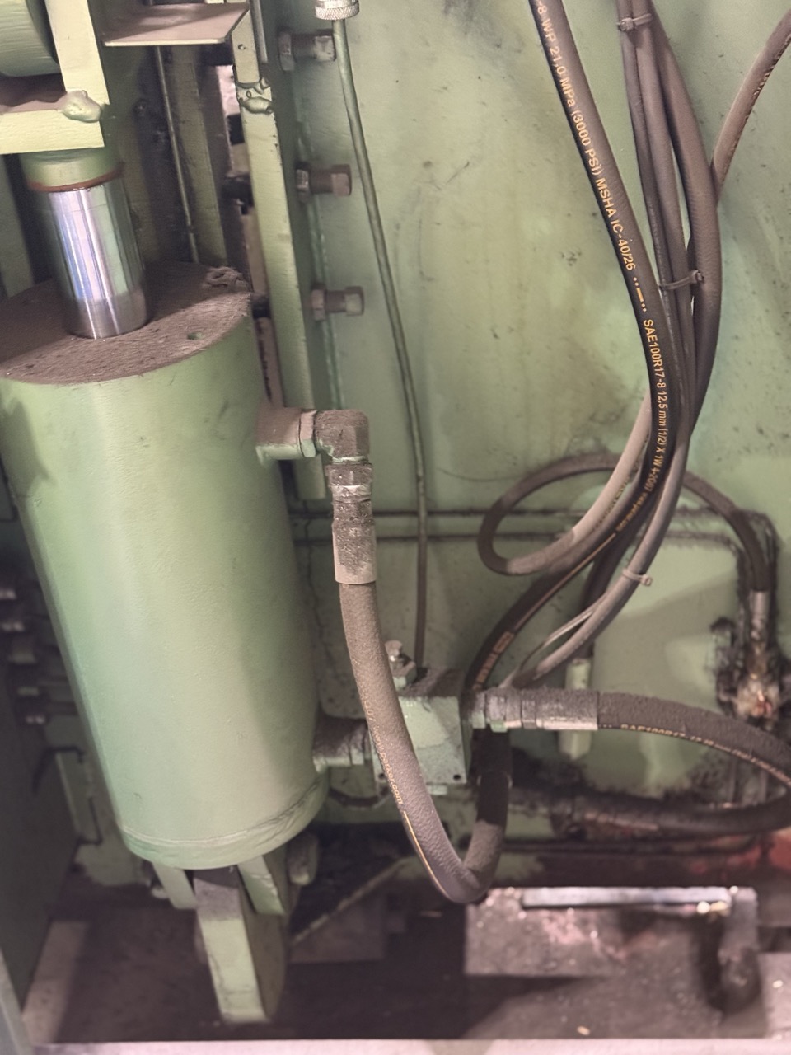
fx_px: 1462
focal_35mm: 48
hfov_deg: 30.3
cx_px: 396
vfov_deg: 39.7
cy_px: 528
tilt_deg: -30.7
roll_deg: +6.1
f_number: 1.78
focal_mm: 6.76
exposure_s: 1/24
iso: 640
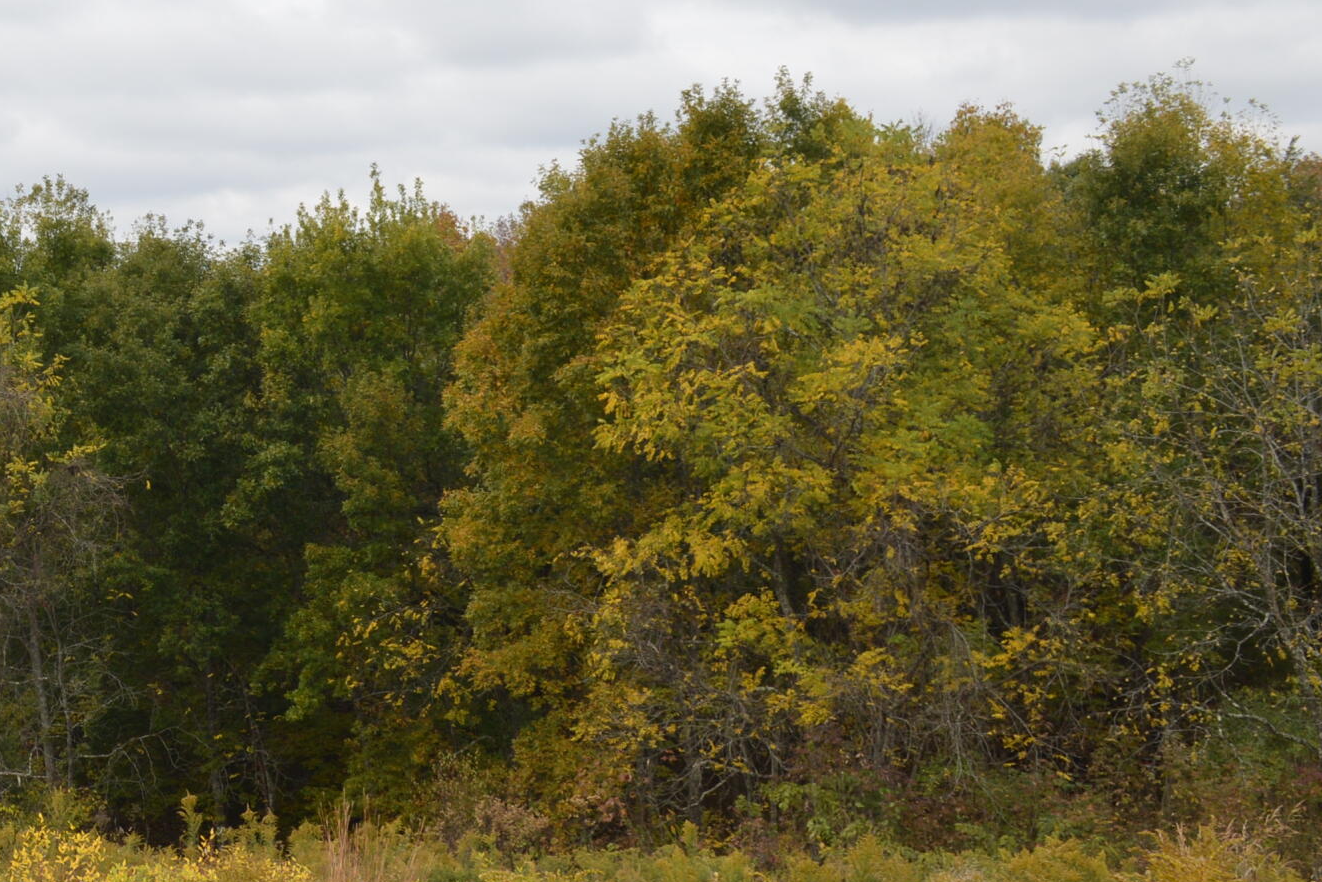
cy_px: 492
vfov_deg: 20.0
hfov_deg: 27.7
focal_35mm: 68
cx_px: -41
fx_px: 2497
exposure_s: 1/200
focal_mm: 20
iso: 100
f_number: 6.3
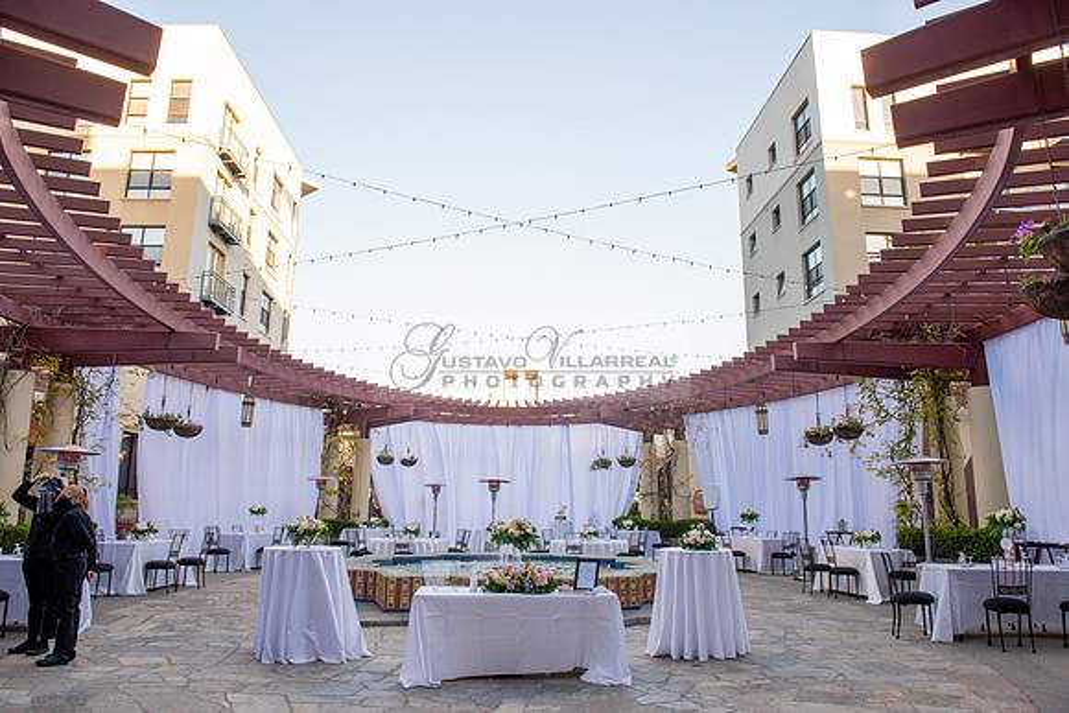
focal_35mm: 24
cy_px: 356
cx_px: 534
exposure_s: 1/320
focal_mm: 24
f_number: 7.1
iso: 500
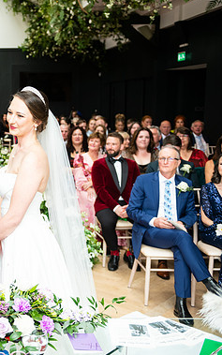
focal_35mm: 53
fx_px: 513
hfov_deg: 22.5
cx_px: -43
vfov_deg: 38.2
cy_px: 178
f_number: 3.5
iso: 400
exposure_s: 1/200
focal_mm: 34
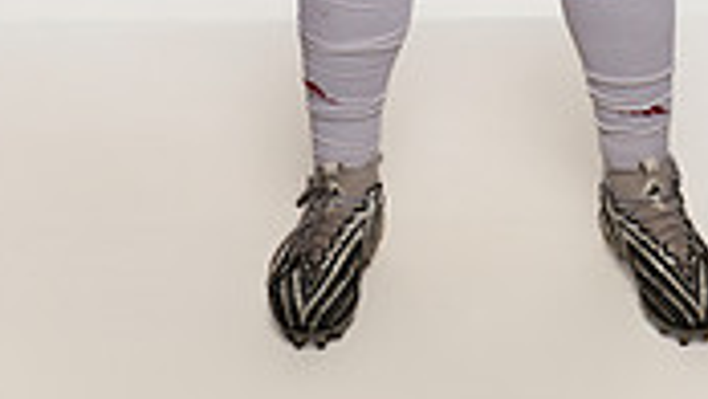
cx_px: 484
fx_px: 2648
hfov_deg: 15.2
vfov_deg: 8.1
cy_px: -468
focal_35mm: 141
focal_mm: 52
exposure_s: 1/200
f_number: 6.3
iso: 500
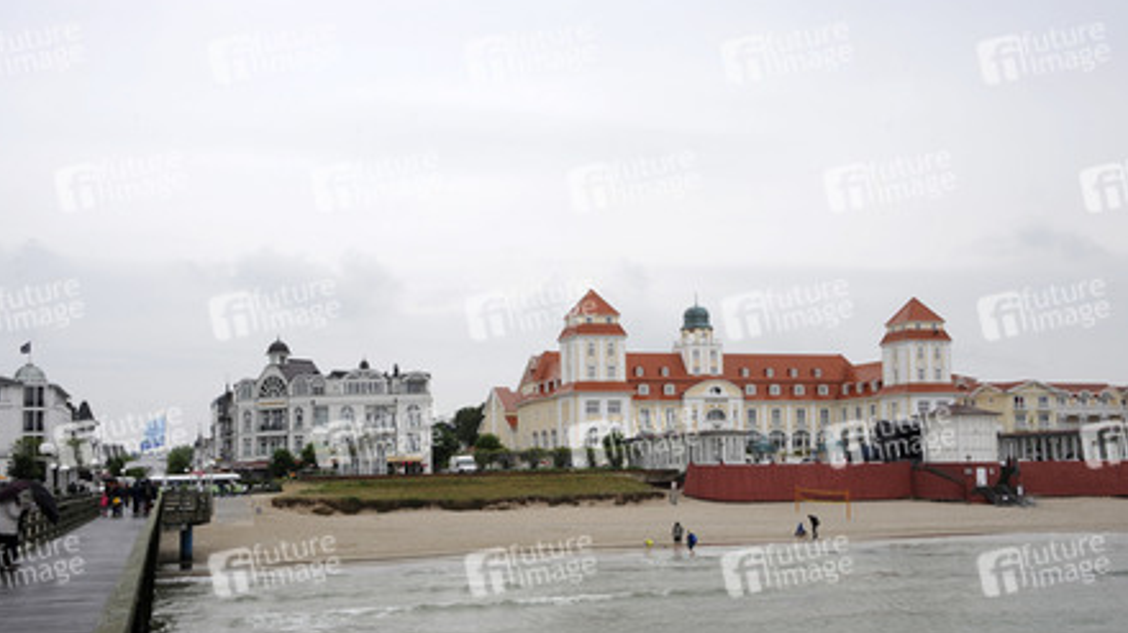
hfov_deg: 45.5
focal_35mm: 45
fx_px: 1345
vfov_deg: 26.4
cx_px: 564
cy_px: 374
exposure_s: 1/320
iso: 400
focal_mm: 42
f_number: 10
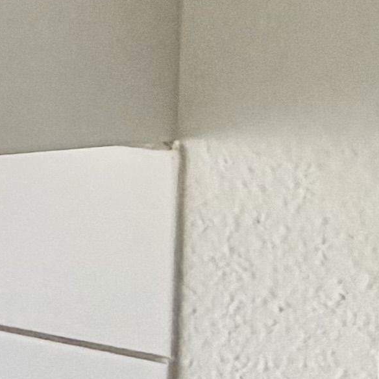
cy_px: 1
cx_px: -1109
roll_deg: -0.4
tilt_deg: -1.9
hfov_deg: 8.3
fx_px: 1499
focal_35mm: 121
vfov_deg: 14.2
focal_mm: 2.22
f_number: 2.2
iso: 50
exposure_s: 1/268
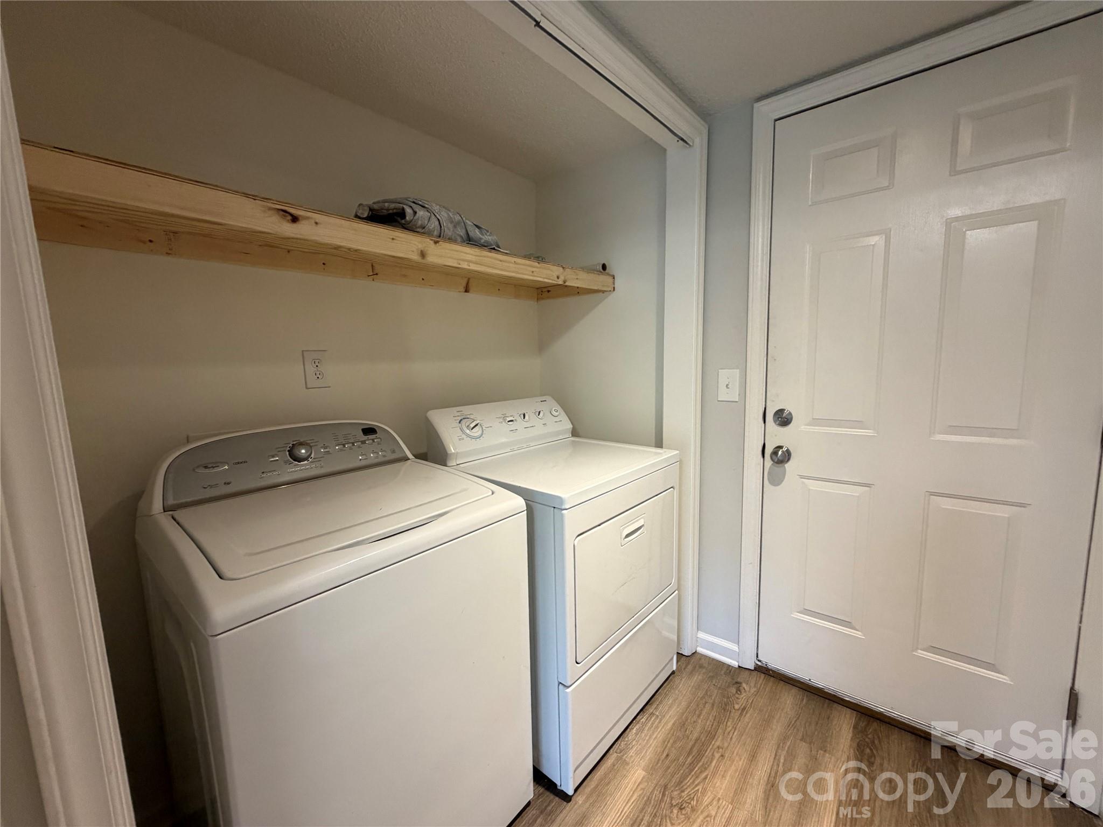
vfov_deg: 85.7
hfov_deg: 102.1
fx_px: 446
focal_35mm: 14
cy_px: 414
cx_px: 552
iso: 320
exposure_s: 1/120
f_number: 2.2
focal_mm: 2.22
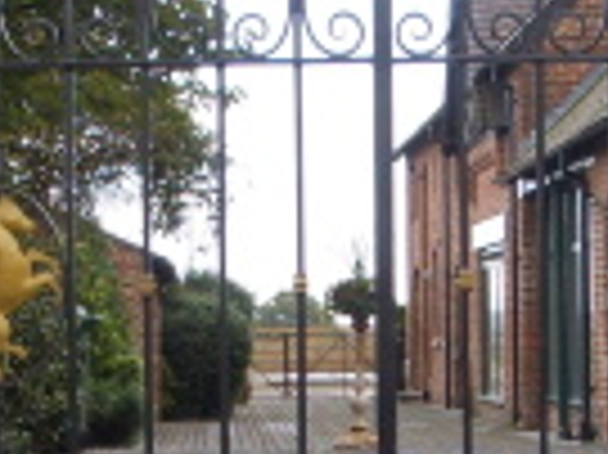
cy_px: 436
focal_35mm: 148
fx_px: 2597
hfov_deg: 13.3
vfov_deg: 9.9
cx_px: 360
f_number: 3.5
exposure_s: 1/125
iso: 50
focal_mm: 6.6
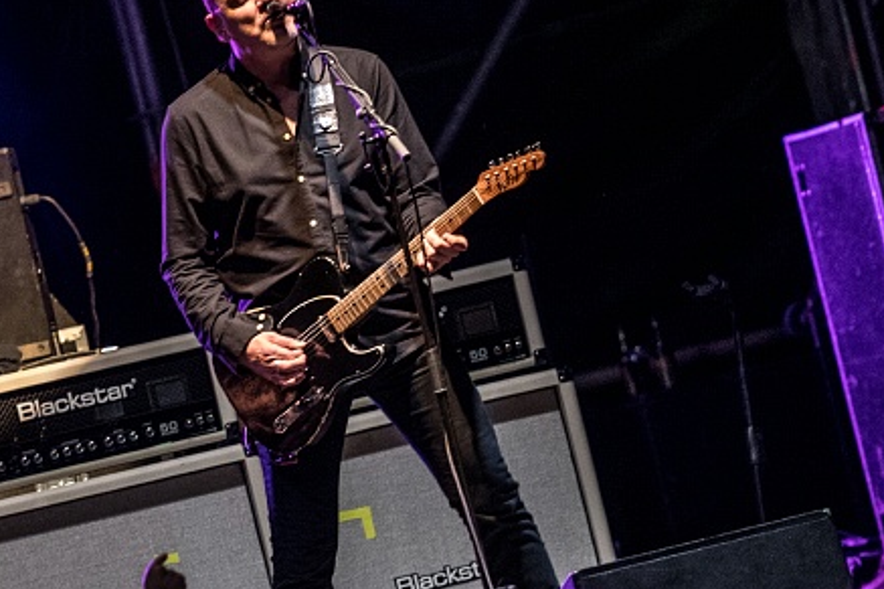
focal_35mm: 445
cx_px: 619
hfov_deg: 4.6
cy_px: 344
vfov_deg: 3.1
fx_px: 10923
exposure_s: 1/100
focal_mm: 180
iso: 4000
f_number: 2.8
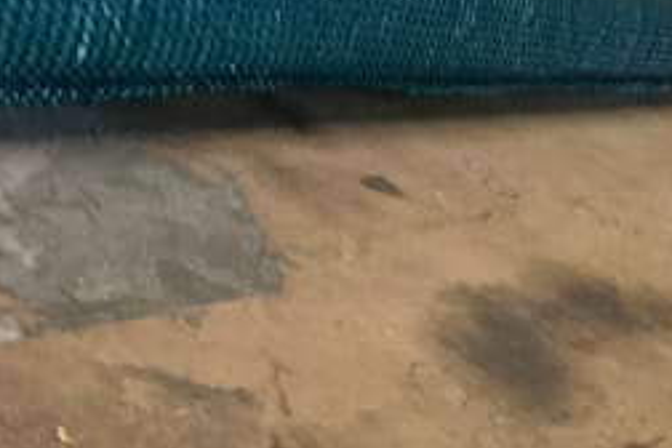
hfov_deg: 29.7
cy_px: 479
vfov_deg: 20.4
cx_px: 643
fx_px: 1195
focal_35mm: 64
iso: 320
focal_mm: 3.3
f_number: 2.4
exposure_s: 1/33
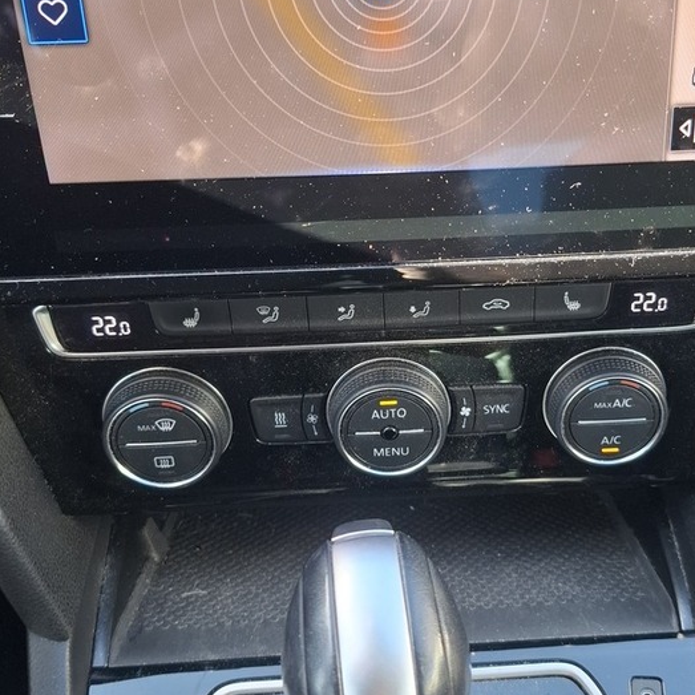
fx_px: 954
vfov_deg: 40.0
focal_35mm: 42
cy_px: 342
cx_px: 431
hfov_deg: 39.8
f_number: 1.8
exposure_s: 1/100
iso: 125
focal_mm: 5.54
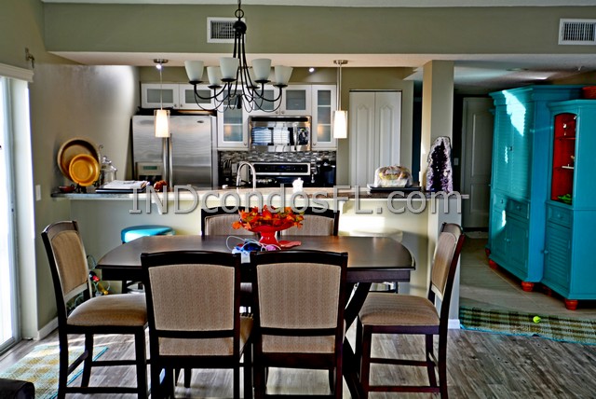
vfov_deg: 36.9
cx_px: 298
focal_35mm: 36
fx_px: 597
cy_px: 200
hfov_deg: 53.1
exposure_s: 1/13
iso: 100
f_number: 4.5
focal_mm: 24
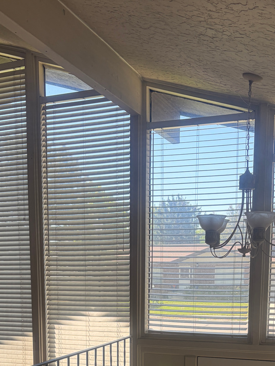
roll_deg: -1.0
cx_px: 122
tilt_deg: -8.8
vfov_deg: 34.8
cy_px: 347
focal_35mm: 51
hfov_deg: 28.5
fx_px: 540
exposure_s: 1/198
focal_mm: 5.96
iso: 50
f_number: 1.6
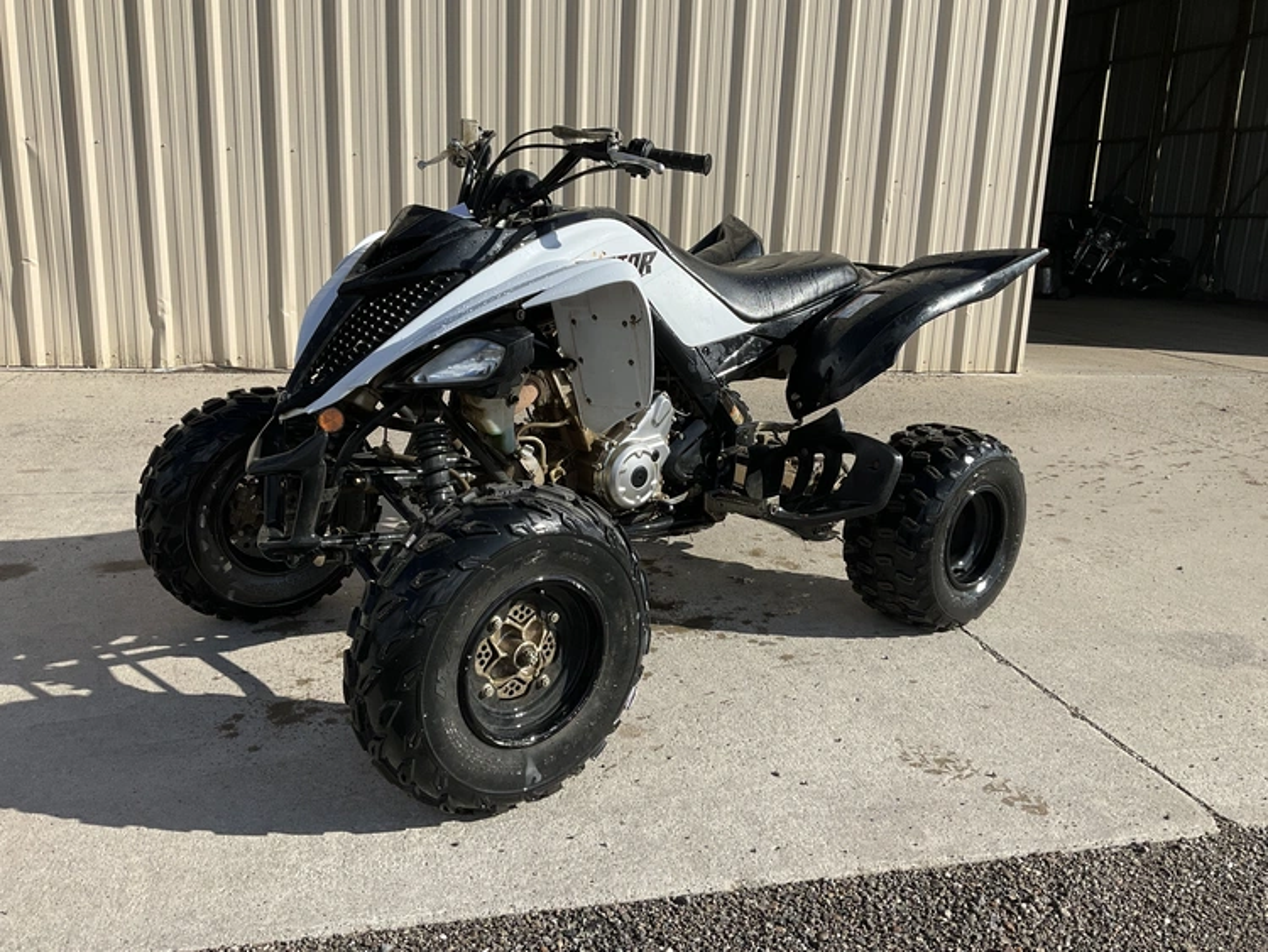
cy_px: 476
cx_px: 634
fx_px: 1063
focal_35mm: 29
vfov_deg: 48.3
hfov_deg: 61.6
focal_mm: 3
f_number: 1.8
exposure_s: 1/2141
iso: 25
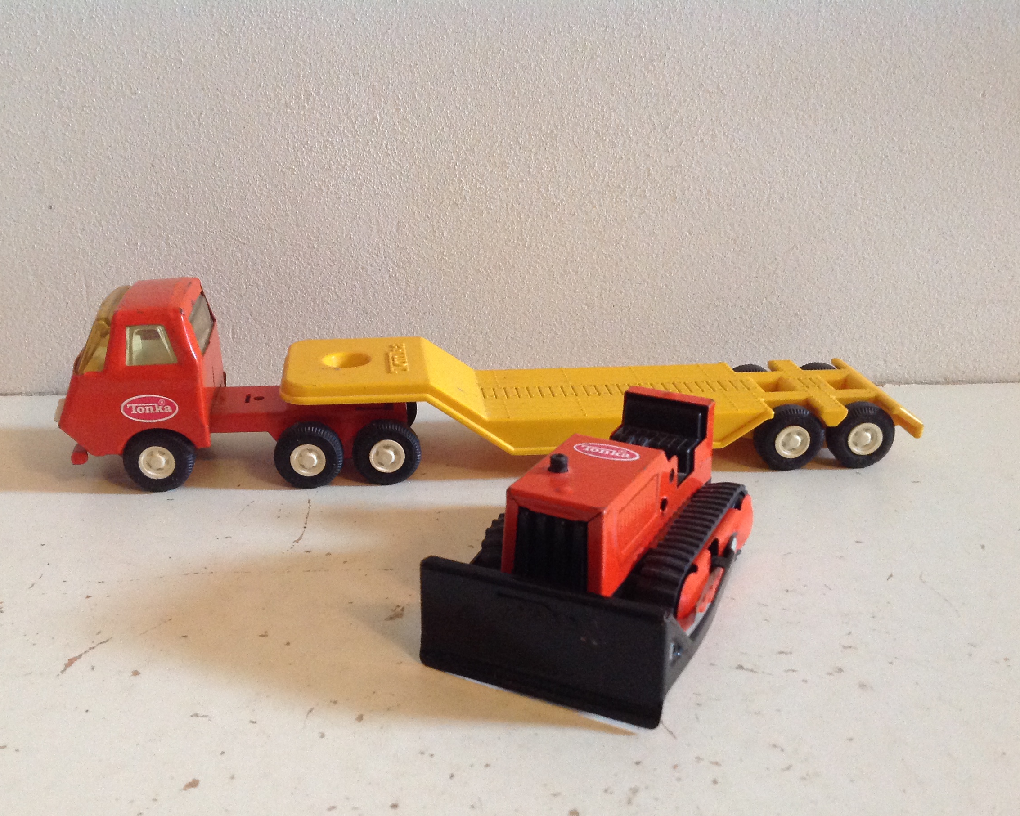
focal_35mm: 39
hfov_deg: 46.7
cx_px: 448
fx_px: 1177
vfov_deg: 38.2
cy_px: 432
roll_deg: -0.4
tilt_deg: -20.2
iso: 320
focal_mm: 4.28
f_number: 2.4
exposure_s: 1/15
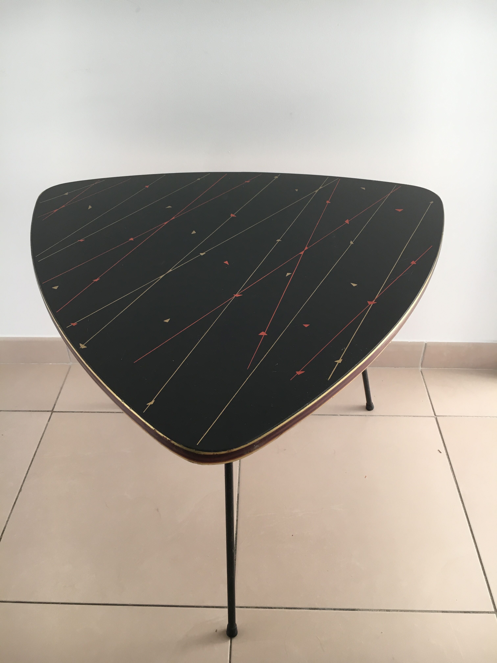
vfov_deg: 61.7
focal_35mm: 29
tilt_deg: -38.2
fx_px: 555
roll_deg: +0.4
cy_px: 332
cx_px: 248
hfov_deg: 48.2
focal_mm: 4.15
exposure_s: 1/33
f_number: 2.2
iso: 32
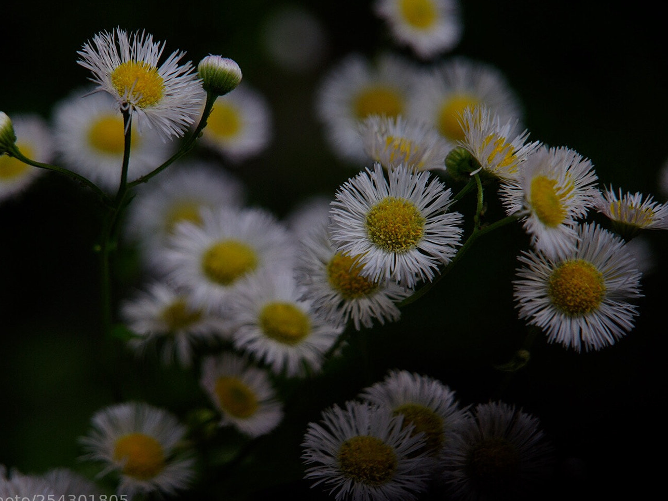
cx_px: 272
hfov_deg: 6.9
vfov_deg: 5.2
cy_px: 264
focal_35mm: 287
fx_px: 5538
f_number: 6.3
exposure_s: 1/80
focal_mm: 240
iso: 200
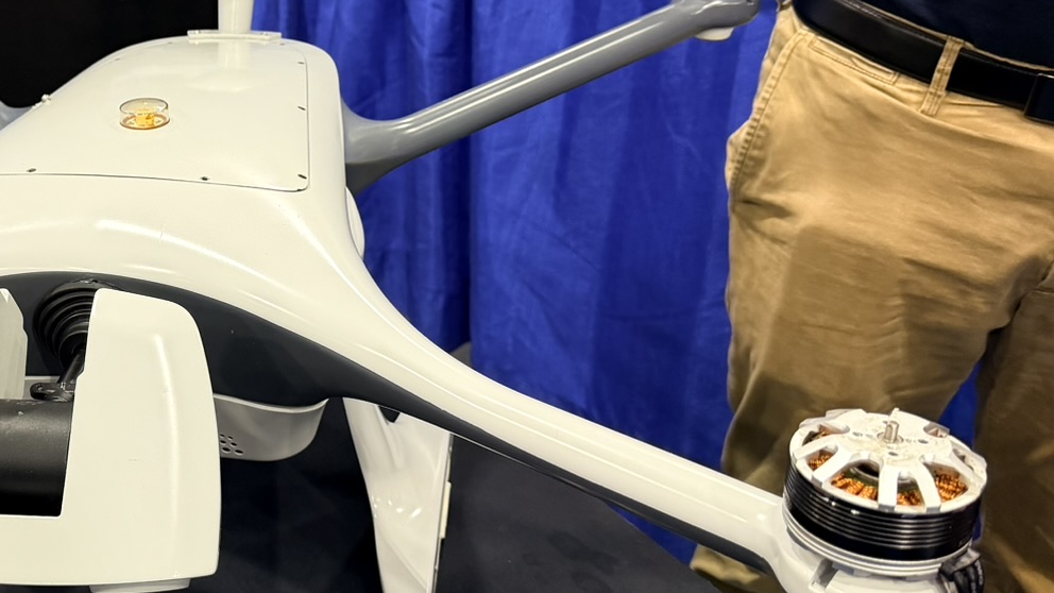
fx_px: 1509
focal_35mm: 54
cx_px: 136
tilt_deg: -25.7
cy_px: 275
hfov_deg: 36.5
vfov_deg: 22.2
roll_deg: +3.4
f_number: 1.78
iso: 200
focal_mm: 6.76
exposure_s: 1/66
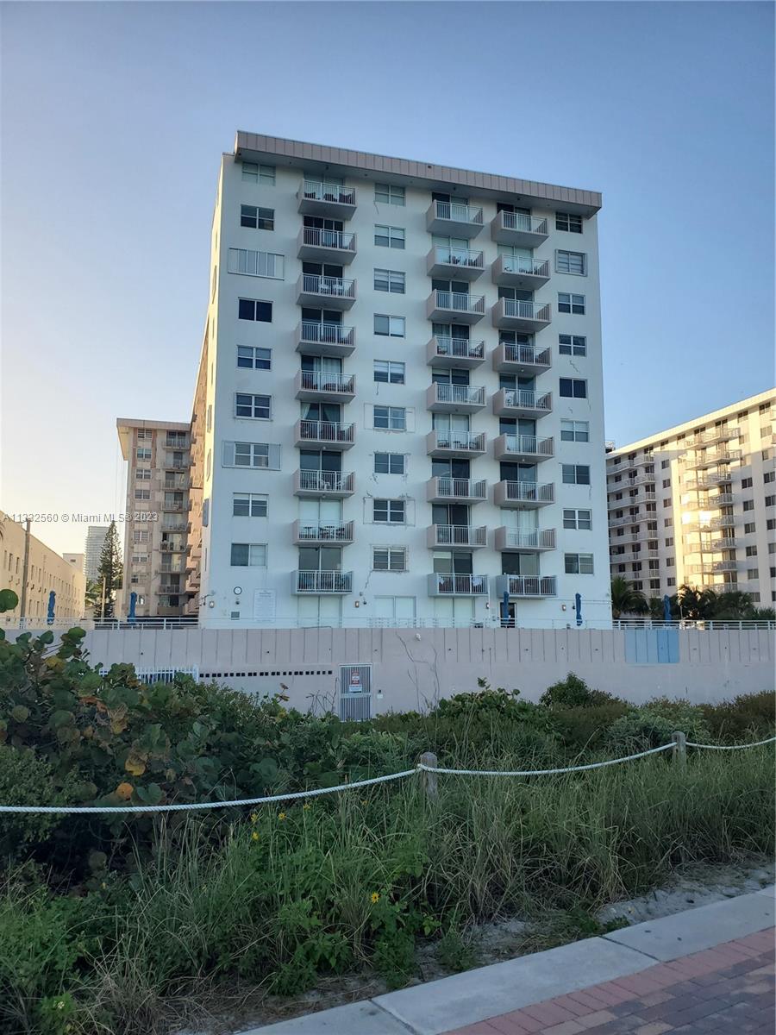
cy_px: 518
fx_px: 777
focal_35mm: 26
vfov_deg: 67.3
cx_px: 388
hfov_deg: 53.1
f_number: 2.4
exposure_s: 1/623
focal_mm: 4.3
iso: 50
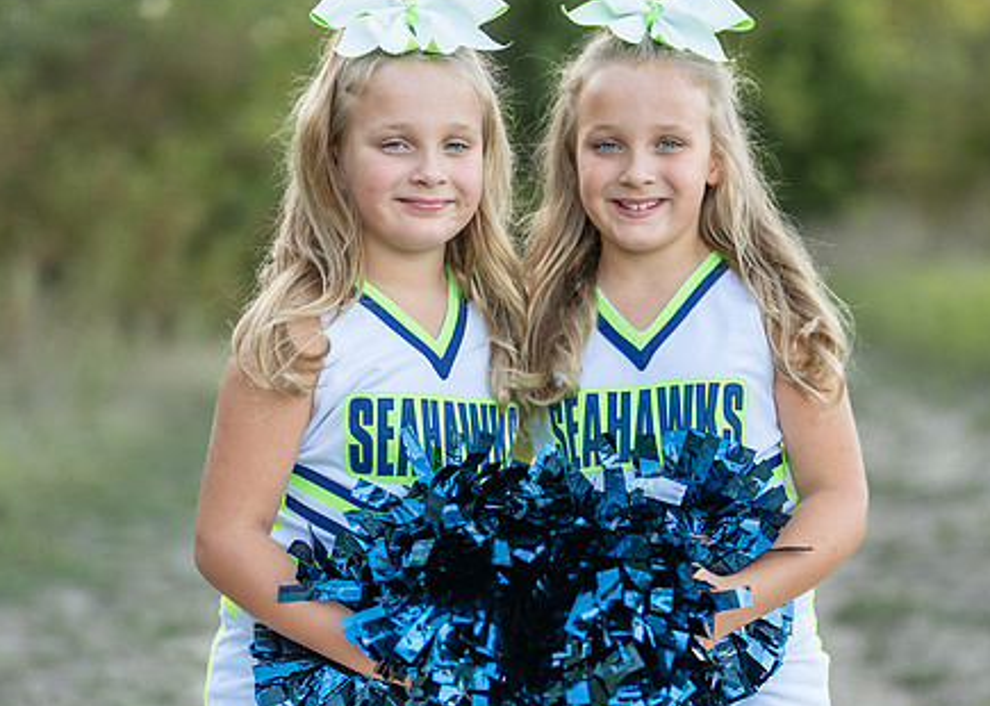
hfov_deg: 23.2
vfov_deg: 16.6
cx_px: 519
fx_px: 2416
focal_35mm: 86
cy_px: 421
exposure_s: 1/640
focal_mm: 50
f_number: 1.2
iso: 100
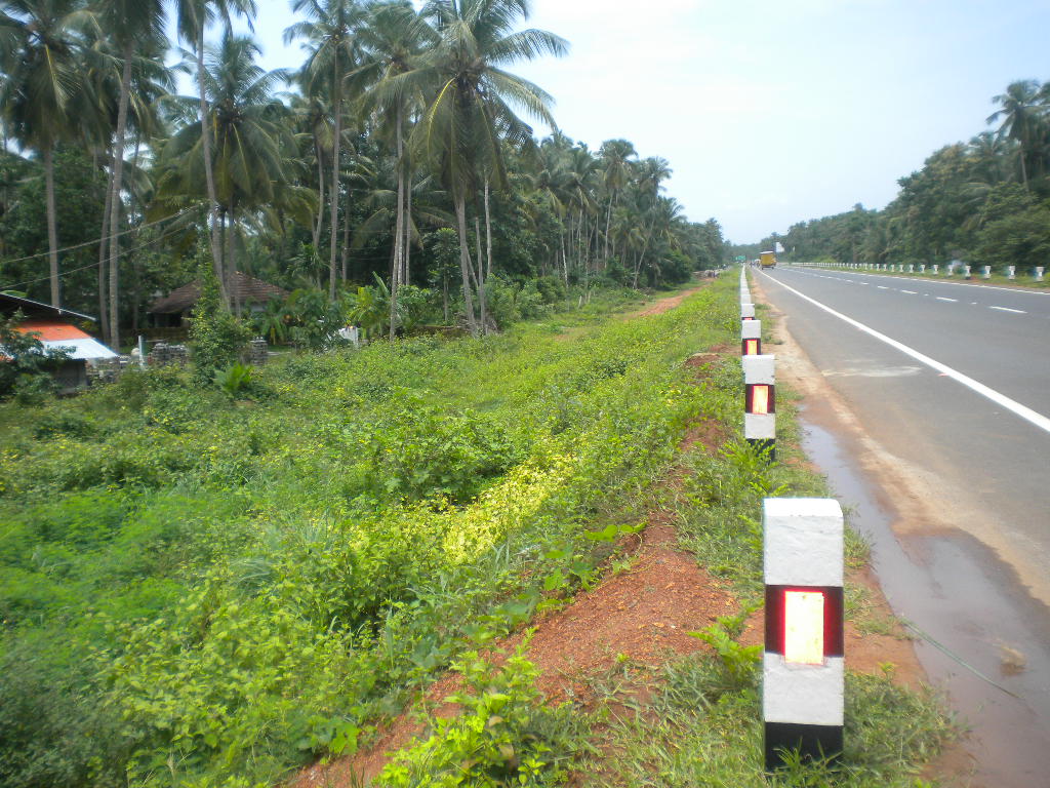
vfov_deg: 40.7
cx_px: 525
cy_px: 394
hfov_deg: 52.6
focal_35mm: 35
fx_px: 1062
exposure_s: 1/458
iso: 113
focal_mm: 6.3
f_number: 4.6
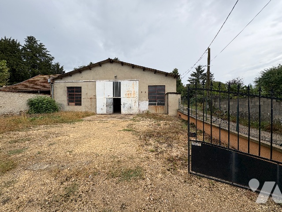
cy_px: 106
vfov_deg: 85.7
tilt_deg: -1.0
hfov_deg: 102.1
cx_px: 141
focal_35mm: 14
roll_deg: +0.2
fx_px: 114
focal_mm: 2.22
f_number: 2.2
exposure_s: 1/669
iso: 40
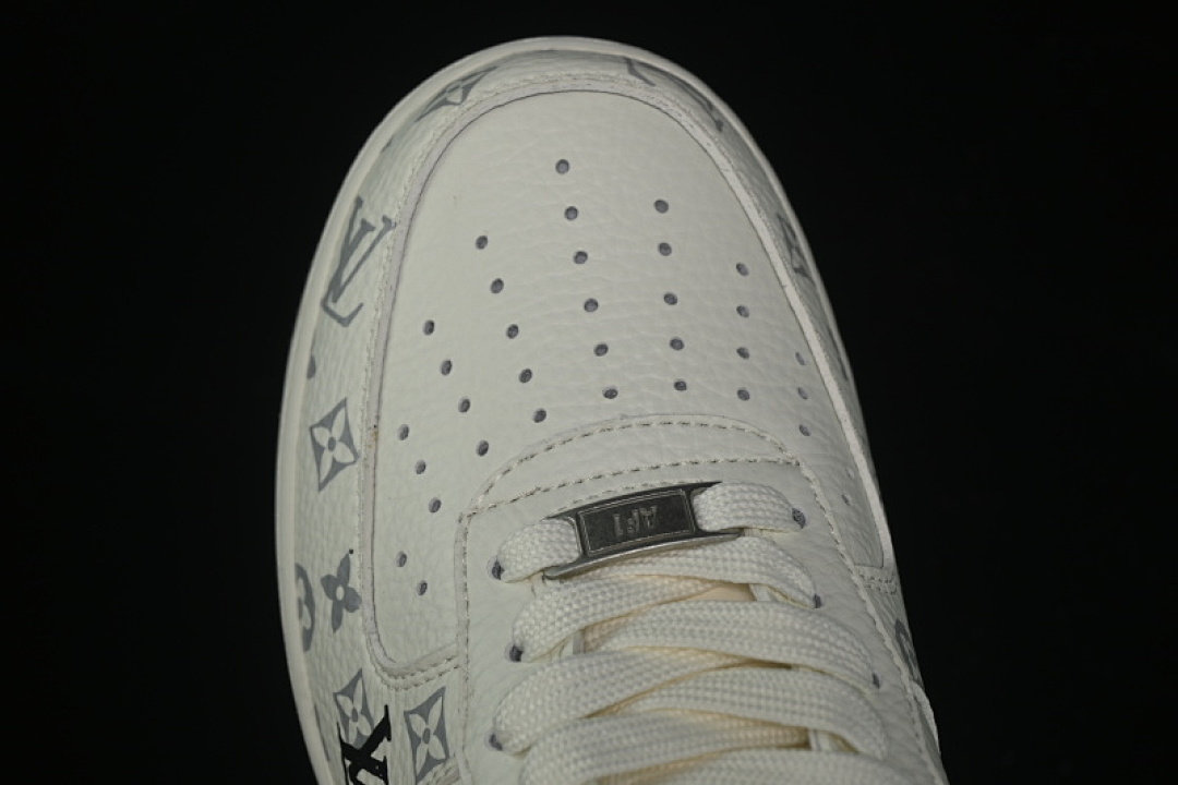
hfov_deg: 27.0
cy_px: 392
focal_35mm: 75
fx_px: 2454
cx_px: 589
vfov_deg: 18.2
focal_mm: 50
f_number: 7.1
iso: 160
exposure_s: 1/50
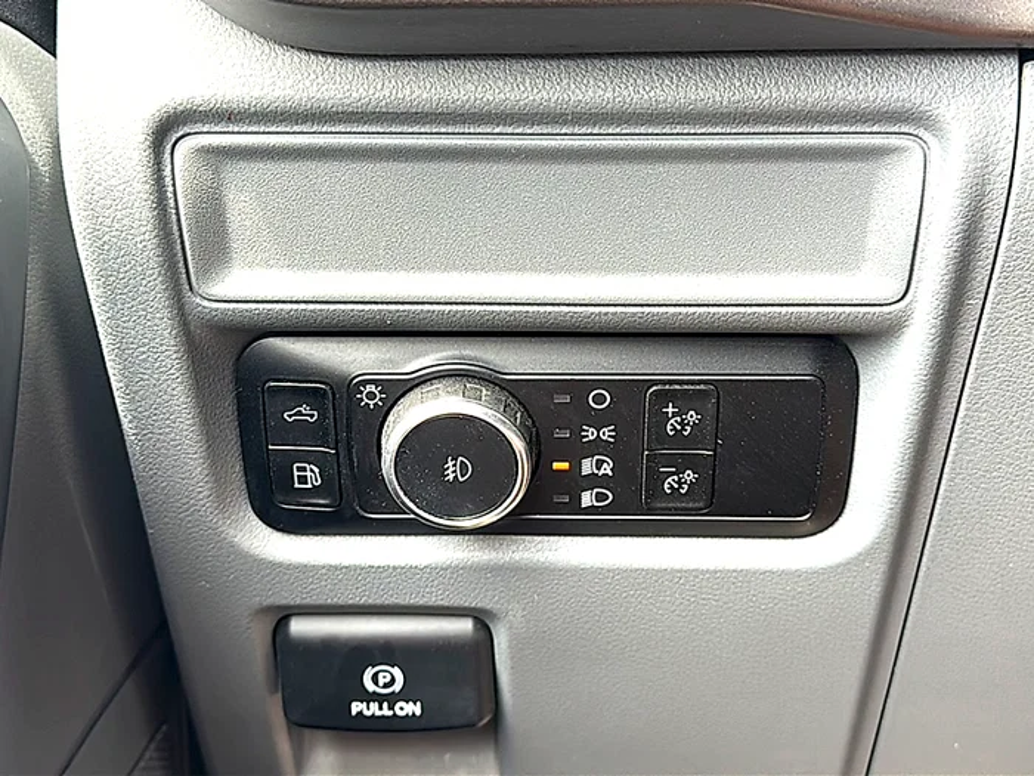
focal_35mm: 39
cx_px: 517
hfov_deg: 47.9
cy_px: 388
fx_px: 1165
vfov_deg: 36.8
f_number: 1.78
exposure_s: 1/130
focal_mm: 6.86
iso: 80
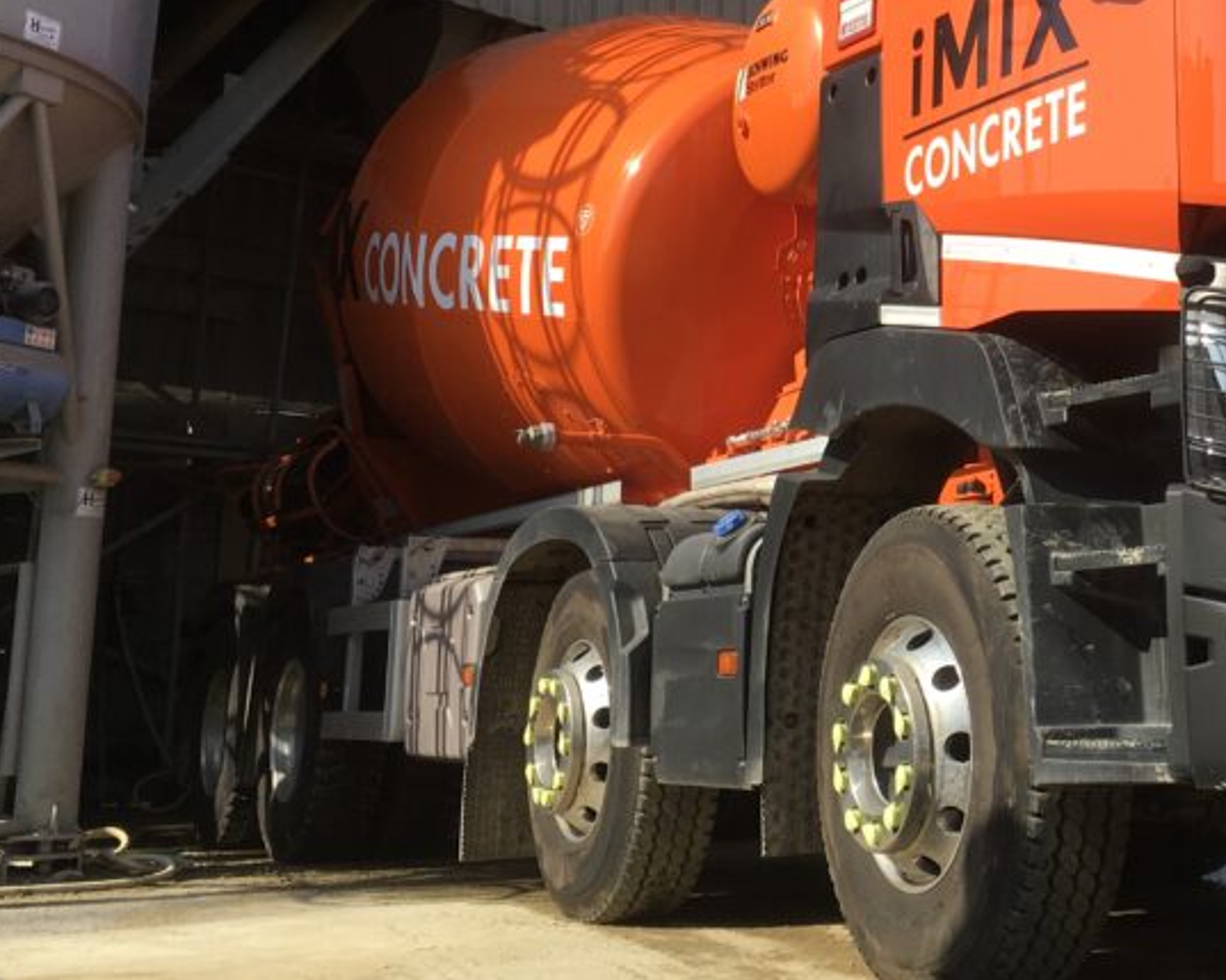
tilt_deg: +14.4
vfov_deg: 27.7
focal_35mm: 54
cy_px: 254
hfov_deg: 33.4
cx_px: 1046
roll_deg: +1.1
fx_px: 1958
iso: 25
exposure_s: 1/1054
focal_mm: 4.15
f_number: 2.2
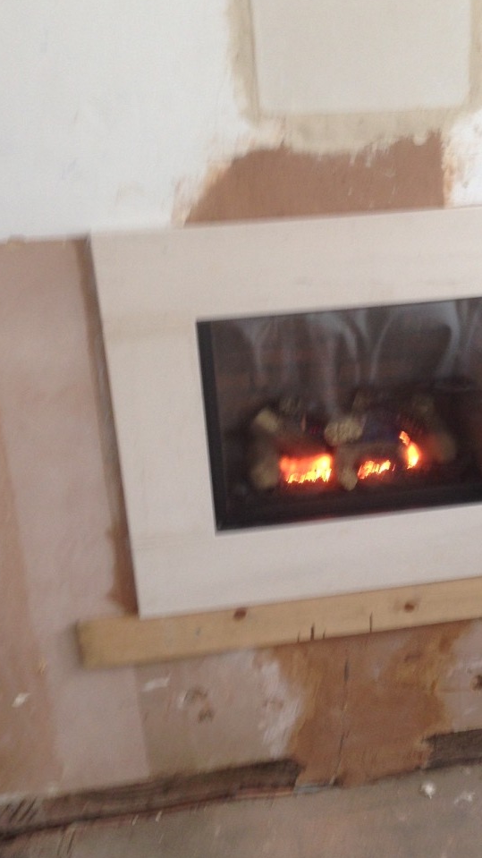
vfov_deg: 45.5
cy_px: 432
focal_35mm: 45
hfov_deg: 26.4
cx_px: 314
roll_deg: +4.1
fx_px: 1023
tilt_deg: -20.4
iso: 80
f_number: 2.4
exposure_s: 1/20
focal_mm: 4.12
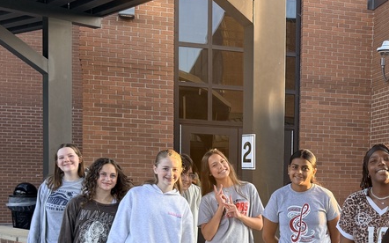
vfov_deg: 21.6
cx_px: 332
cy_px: 212
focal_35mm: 59
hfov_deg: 33.2
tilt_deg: -4.4
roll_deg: -2.2
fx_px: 625
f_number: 1.78
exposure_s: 1/345
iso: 100
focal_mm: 6.76
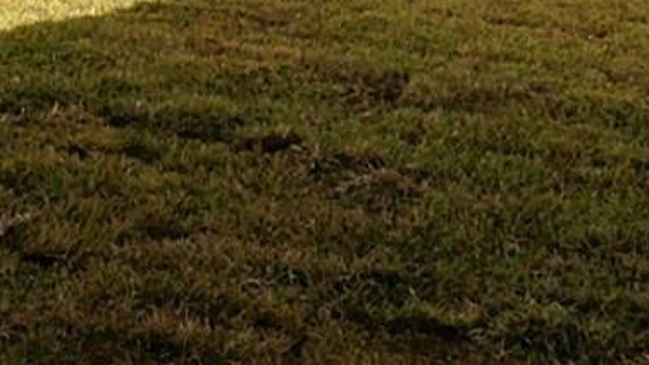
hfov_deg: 26.1
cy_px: -77
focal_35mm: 77
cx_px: -3
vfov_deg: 15.1
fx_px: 1325
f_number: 13
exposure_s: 1/60
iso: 100
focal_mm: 10
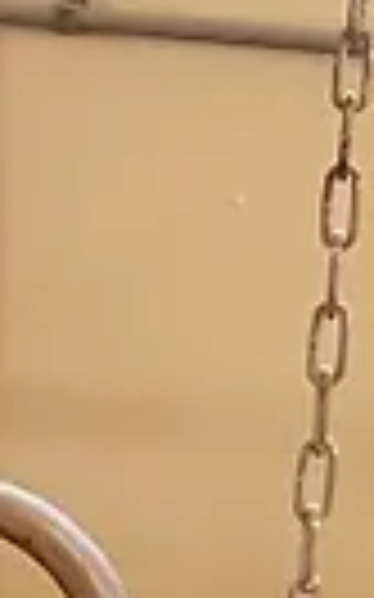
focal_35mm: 143
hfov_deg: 8.3
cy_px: 103
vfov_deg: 14.5
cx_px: 955
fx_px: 2335
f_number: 2.2
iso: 400
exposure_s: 1/30
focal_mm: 2.71
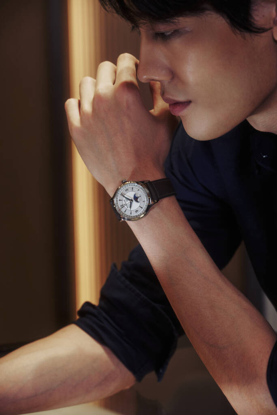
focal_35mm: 93
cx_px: 138
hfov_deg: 14.7
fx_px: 1073
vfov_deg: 21.9
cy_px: 208
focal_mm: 93
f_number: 6.3
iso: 500
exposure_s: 1/200
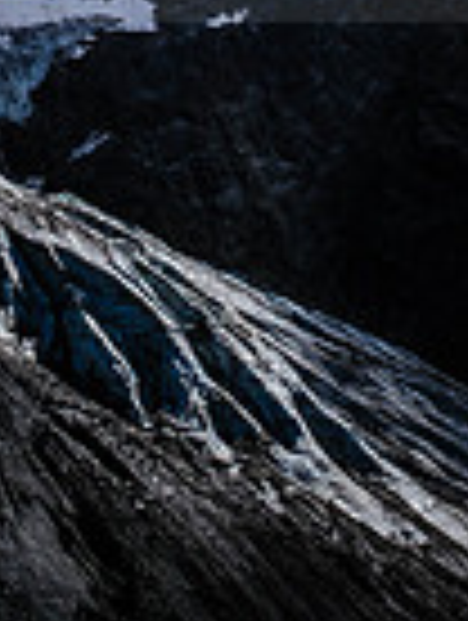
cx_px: -166
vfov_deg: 30.8
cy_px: -202
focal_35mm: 47
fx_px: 845
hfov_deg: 25.8
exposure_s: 1/420
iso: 200
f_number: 14
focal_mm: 10
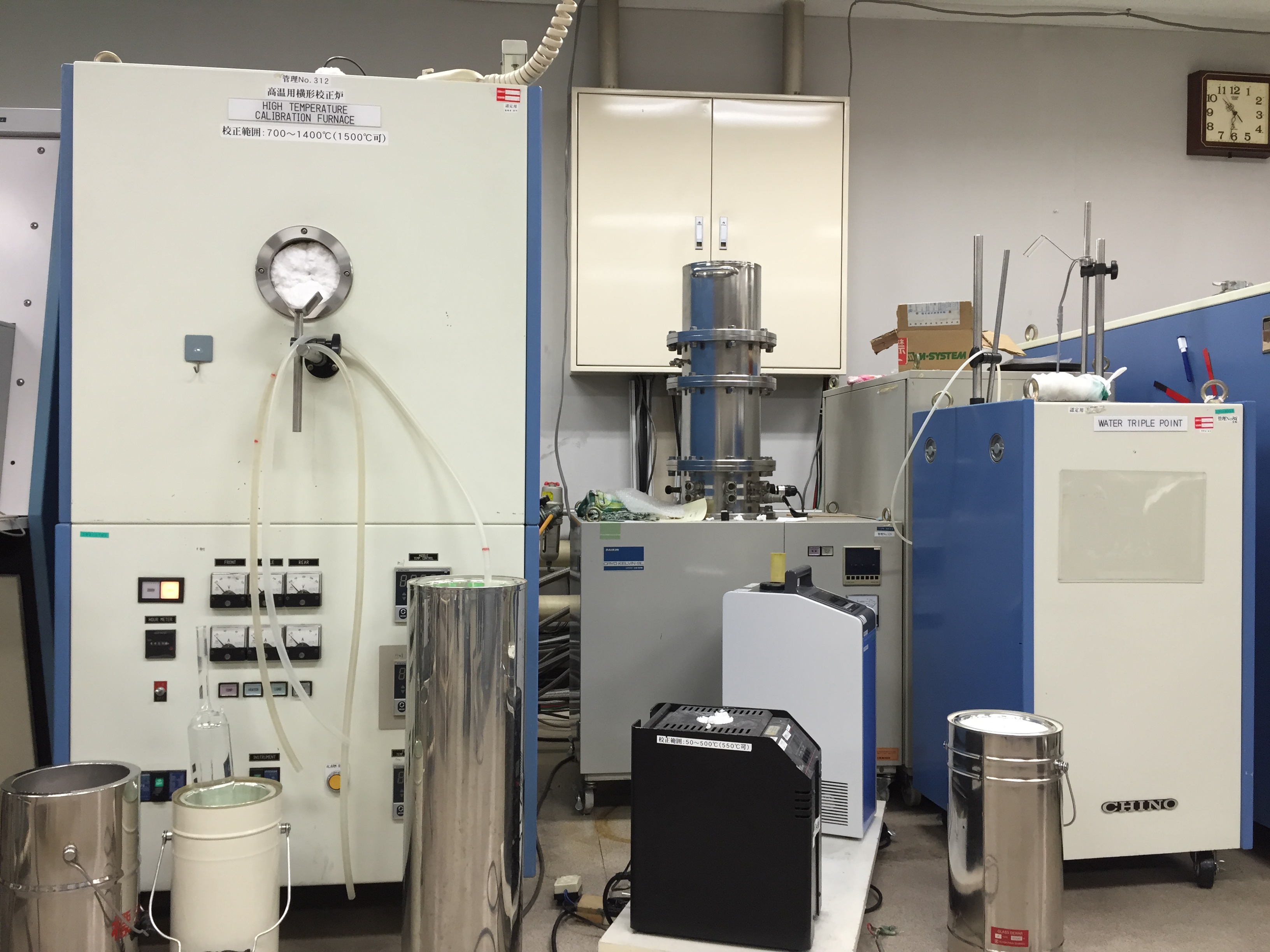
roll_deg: -0.4
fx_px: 1064
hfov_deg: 61.7
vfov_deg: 48.2
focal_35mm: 29
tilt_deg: -1.3
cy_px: 476
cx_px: 635
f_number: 2.2
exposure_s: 1/33
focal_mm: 4.15
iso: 80
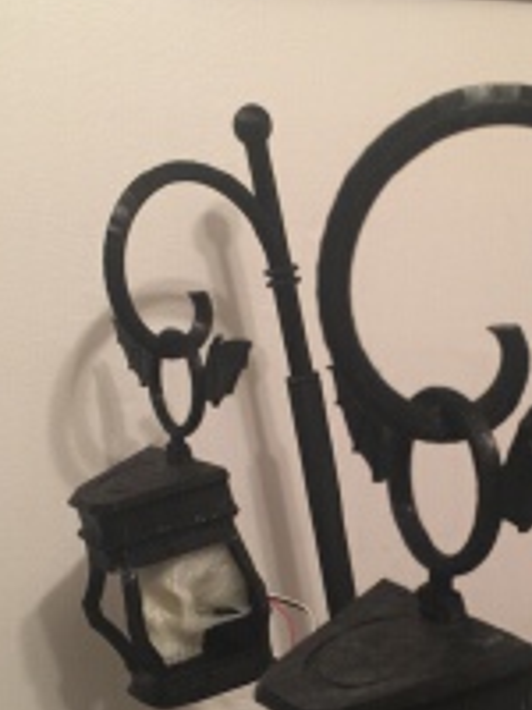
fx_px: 1189
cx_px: 387
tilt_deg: -10.0
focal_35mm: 58
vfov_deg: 32.9
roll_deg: -0.3
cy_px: 483
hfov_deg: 25.0
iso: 80
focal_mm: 4.15
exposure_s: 1/4
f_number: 2.2
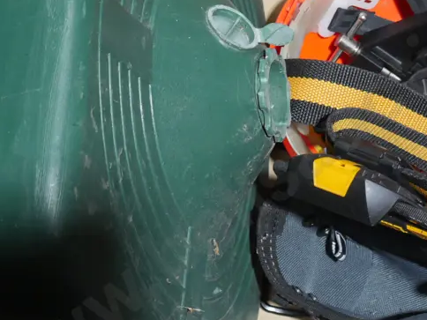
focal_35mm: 127
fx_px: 1567
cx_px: 353
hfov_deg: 15.4
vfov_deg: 11.7
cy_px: 123
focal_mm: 30
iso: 1000
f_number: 5.4
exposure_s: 1/60
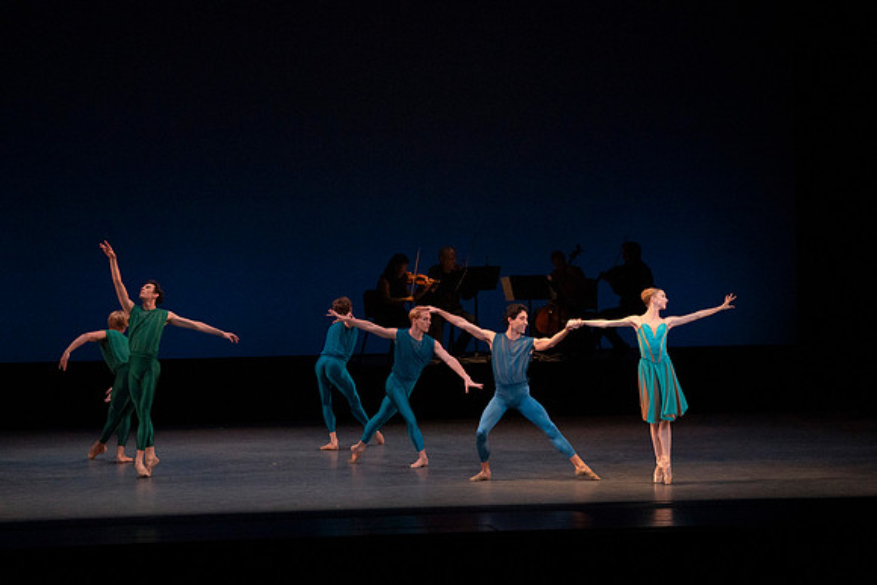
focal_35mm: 162
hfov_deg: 12.7
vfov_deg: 8.5
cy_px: 292
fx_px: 3947
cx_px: 438
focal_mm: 162
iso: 8000
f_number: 7.1
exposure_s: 1/400
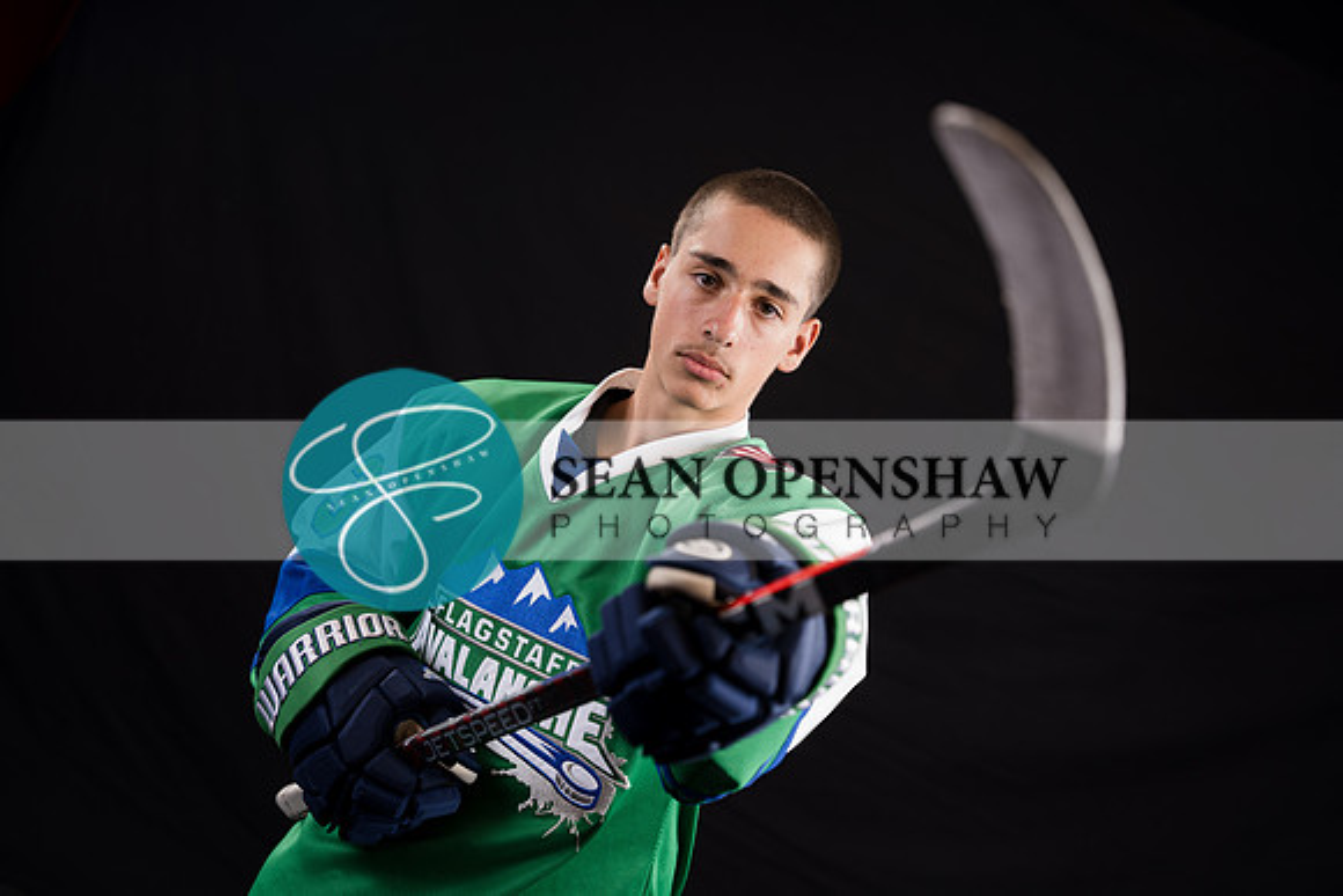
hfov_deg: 34.8
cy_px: 448
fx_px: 2145
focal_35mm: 58
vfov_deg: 23.6
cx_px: 672
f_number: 2.8
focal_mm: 57.5
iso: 80
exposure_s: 1/160
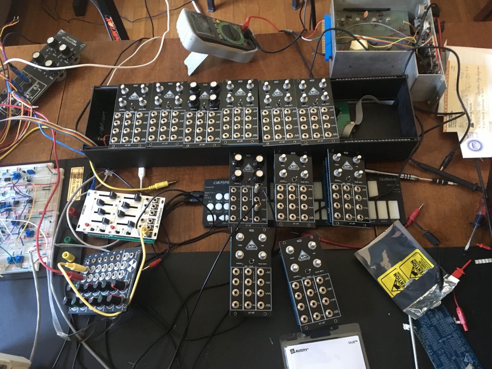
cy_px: 184
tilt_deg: -64.4
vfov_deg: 48.2
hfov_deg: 61.7
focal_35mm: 29
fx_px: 412
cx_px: 246
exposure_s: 1/15
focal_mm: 4.15
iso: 400
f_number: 2.2
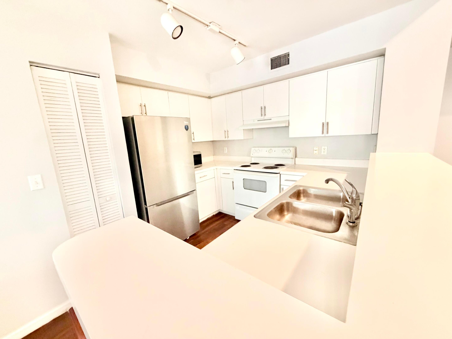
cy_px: 170
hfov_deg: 102.1
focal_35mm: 14
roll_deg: +4.4
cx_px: 226
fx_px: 183
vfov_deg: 85.7
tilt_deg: -10.8
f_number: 2.2
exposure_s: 1/60
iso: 640
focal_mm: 2.22
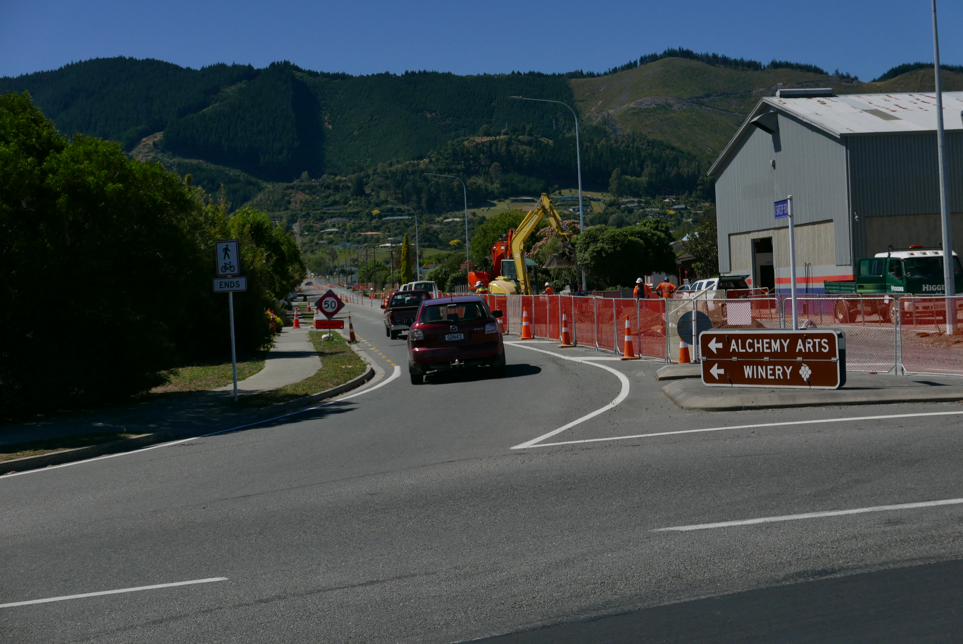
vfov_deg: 22.0
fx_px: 1660
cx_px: 482
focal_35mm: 62
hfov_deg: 32.4
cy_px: 322
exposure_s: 1/2500
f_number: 5.6
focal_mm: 28.2
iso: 200
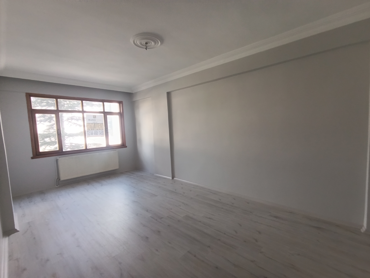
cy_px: 139
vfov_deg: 78.1
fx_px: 171
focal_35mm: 16
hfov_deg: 94.5
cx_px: 185
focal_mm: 1.65
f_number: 2.2
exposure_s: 1/100
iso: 200
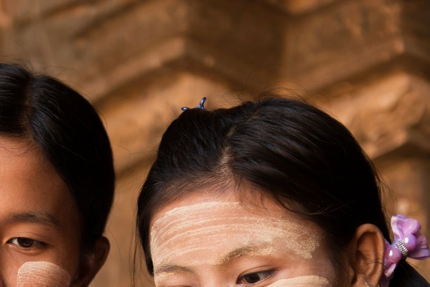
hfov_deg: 14.4
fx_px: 1685
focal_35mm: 141
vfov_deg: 9.6
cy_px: 384
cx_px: 49
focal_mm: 48
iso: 320
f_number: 2.8
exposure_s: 1/200
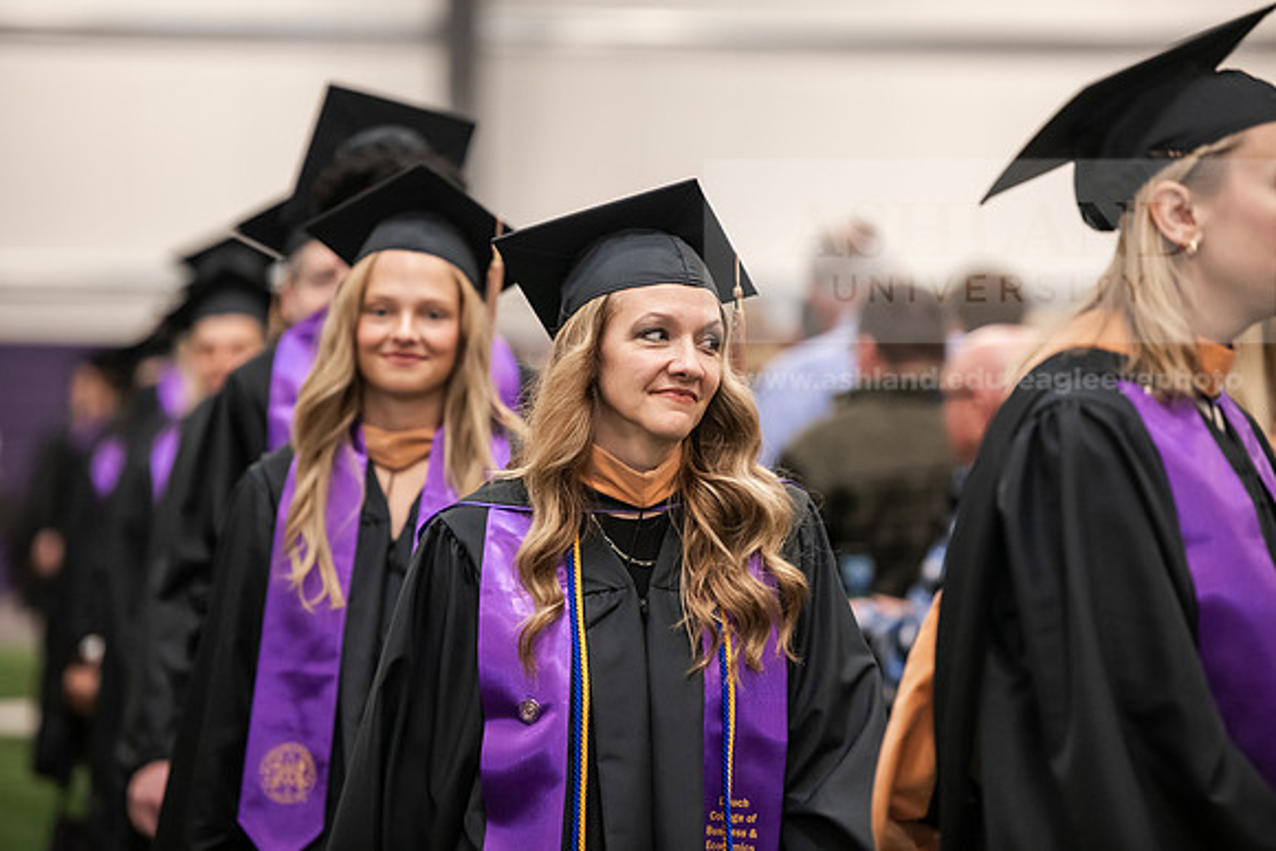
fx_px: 6204
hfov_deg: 11.7
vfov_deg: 7.9
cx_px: 638
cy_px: 426
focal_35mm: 175
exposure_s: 1/200
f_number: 3.2
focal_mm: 175
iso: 2500
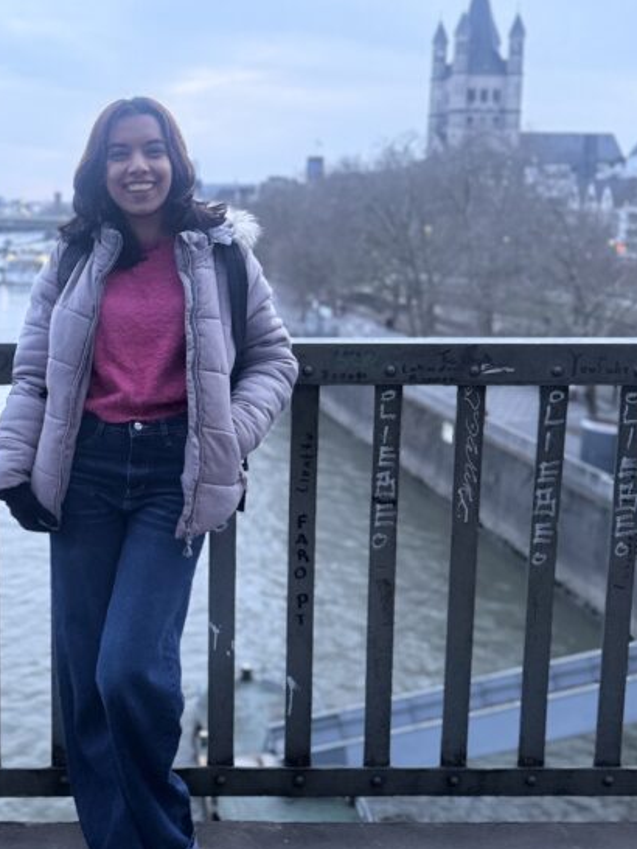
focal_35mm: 45
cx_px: 107
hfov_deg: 31.2
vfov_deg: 41.9
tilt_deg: -6.3
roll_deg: +1.0
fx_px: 1103
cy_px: 361
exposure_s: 1/115
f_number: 1.78
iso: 200
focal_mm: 6.76
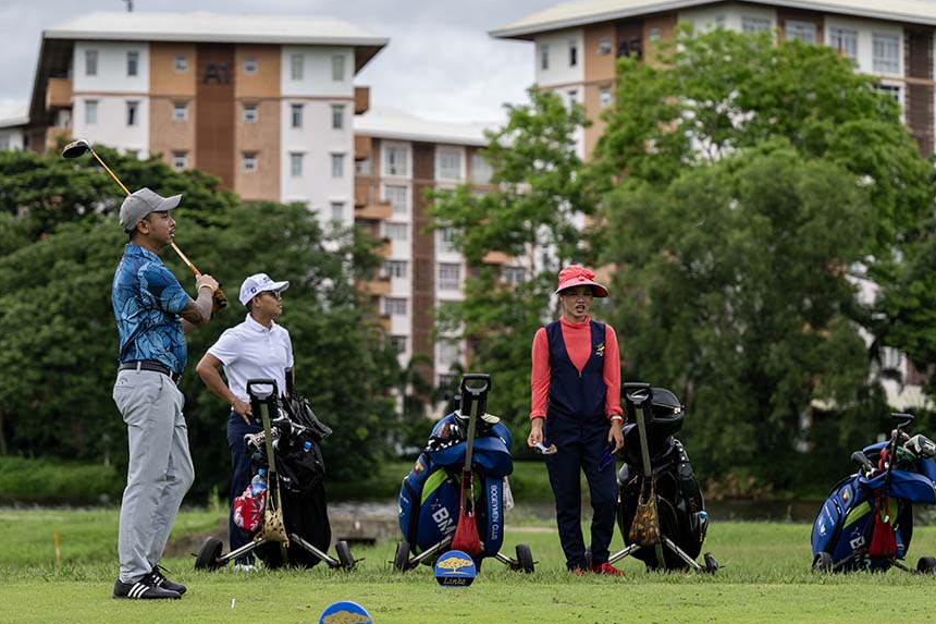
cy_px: 332
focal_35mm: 86
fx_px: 2235
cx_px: 506
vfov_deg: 15.9
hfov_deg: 23.6
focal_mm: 77
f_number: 2.8
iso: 320
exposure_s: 1/3200
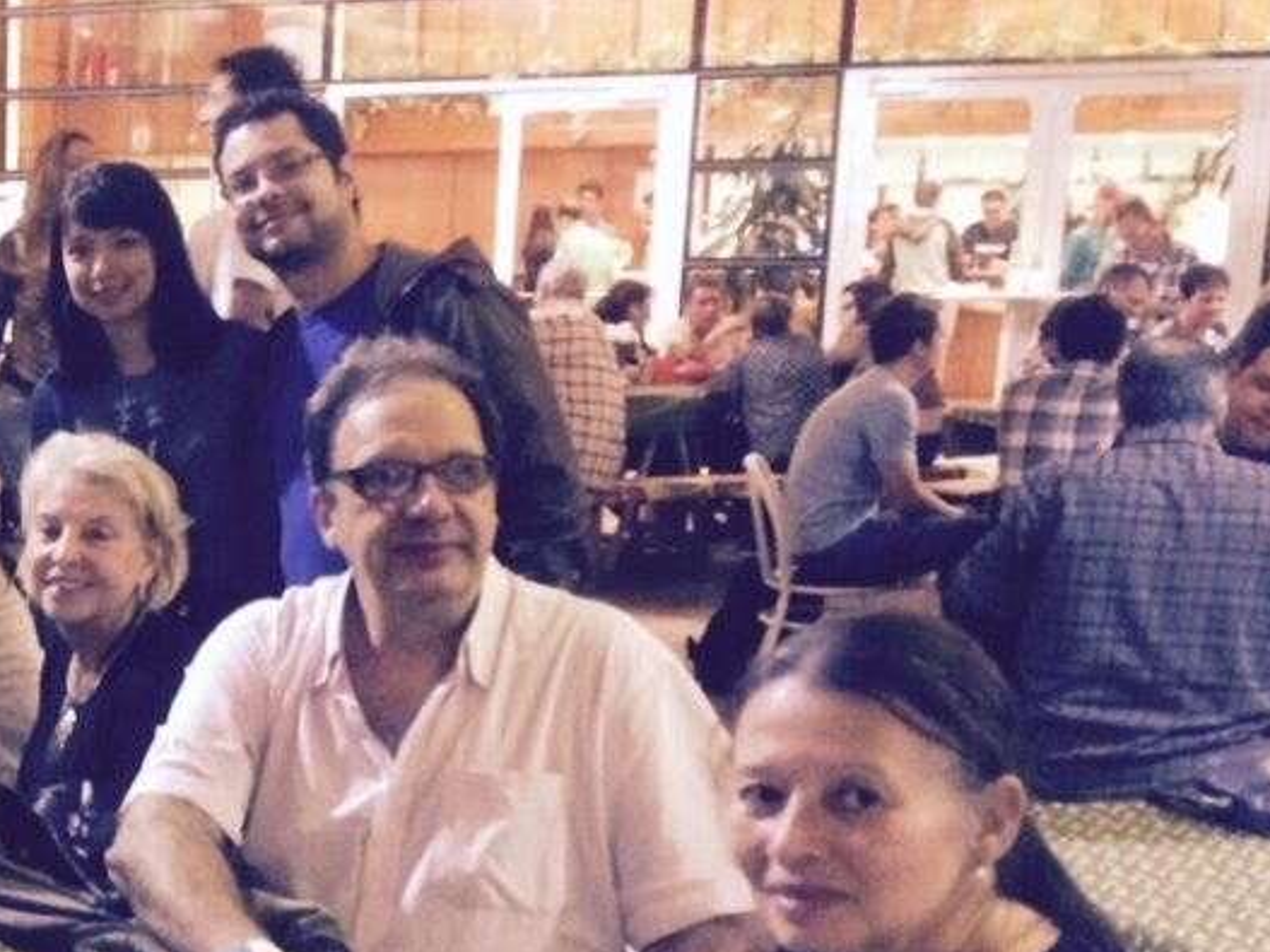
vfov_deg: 22.1
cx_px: -157
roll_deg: -1.7
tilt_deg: -10.0
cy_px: 694
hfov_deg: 26.8
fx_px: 2421
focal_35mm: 66
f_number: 2.2
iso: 400
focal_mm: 4.15
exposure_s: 1/15
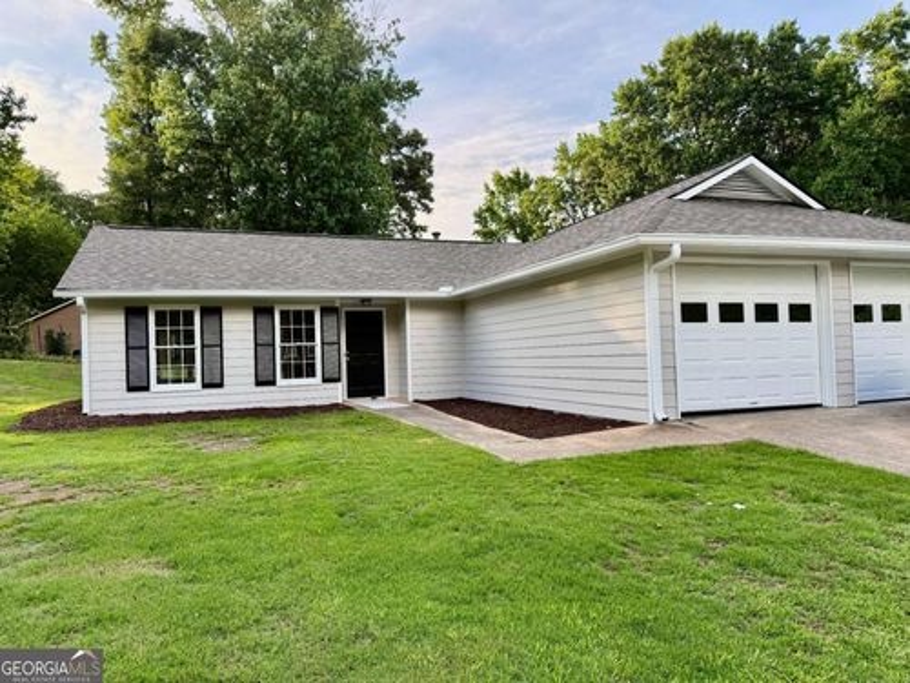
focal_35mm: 24
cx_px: 455
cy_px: 342
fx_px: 631
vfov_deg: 56.8
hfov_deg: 71.6
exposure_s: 1/689
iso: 100
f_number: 1.78
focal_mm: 6.76
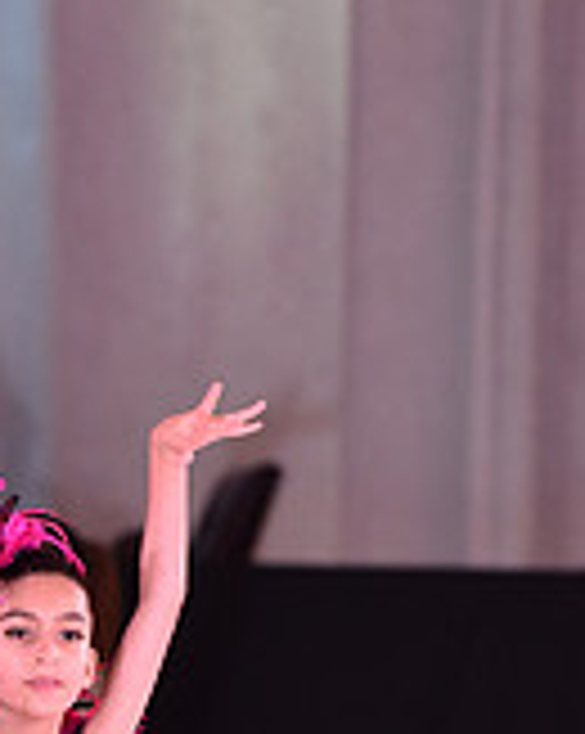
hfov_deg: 2.3
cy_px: 977
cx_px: -52
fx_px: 14506
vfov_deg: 2.9
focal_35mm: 669
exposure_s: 1/250
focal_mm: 200
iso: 2000
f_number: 4.5
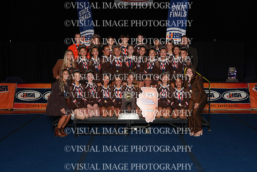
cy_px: 86
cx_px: 128
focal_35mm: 45
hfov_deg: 43.6
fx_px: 321
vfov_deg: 29.9
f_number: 9
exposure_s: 1/125
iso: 640
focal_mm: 30
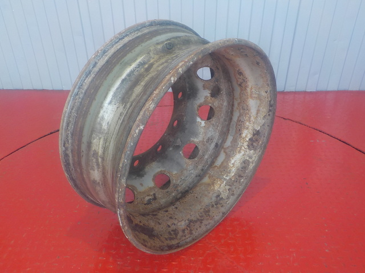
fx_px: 316
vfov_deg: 46.8
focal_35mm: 30
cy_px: 136
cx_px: 182
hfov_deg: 60.0
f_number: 3.3
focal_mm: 4.1
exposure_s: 1/30
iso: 125
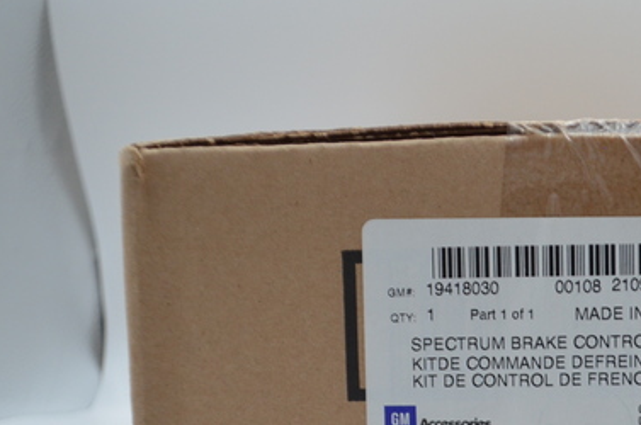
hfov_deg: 34.5
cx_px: 525
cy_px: 309
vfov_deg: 23.9
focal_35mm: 56
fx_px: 995
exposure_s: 1/500
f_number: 3.8
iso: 900
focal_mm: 22
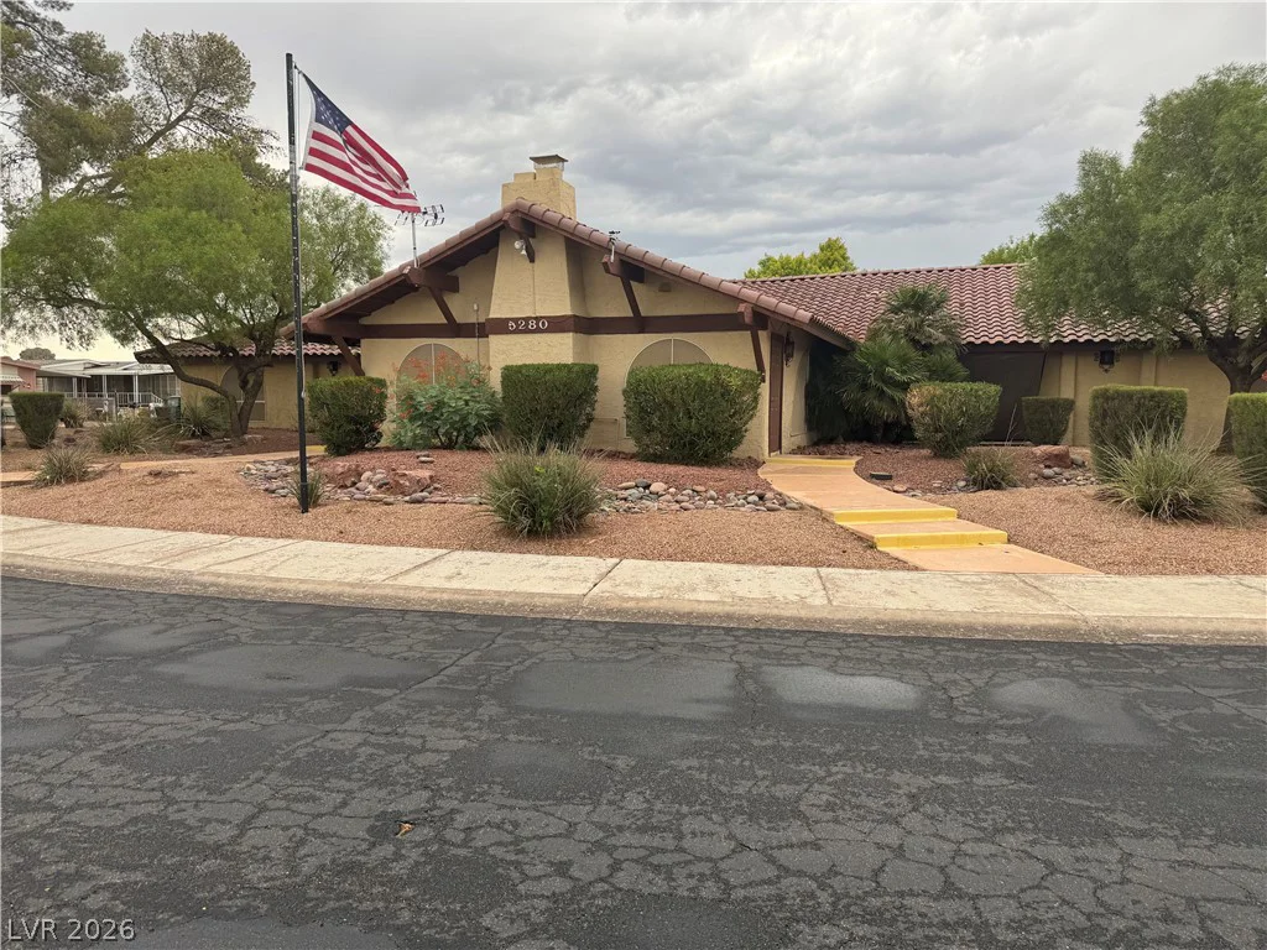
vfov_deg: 56.8
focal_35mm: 24
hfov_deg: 71.6
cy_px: 475
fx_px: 878
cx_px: 634
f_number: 1.78
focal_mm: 6.76
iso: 80
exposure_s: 1/773
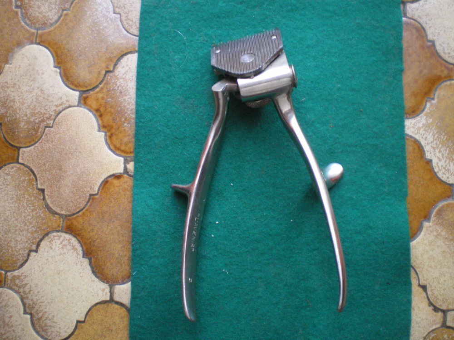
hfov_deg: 49.0
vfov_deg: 37.7
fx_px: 498
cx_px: 227
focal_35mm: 38
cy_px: 170
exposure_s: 1/30
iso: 400
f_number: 3.1
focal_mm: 6.3
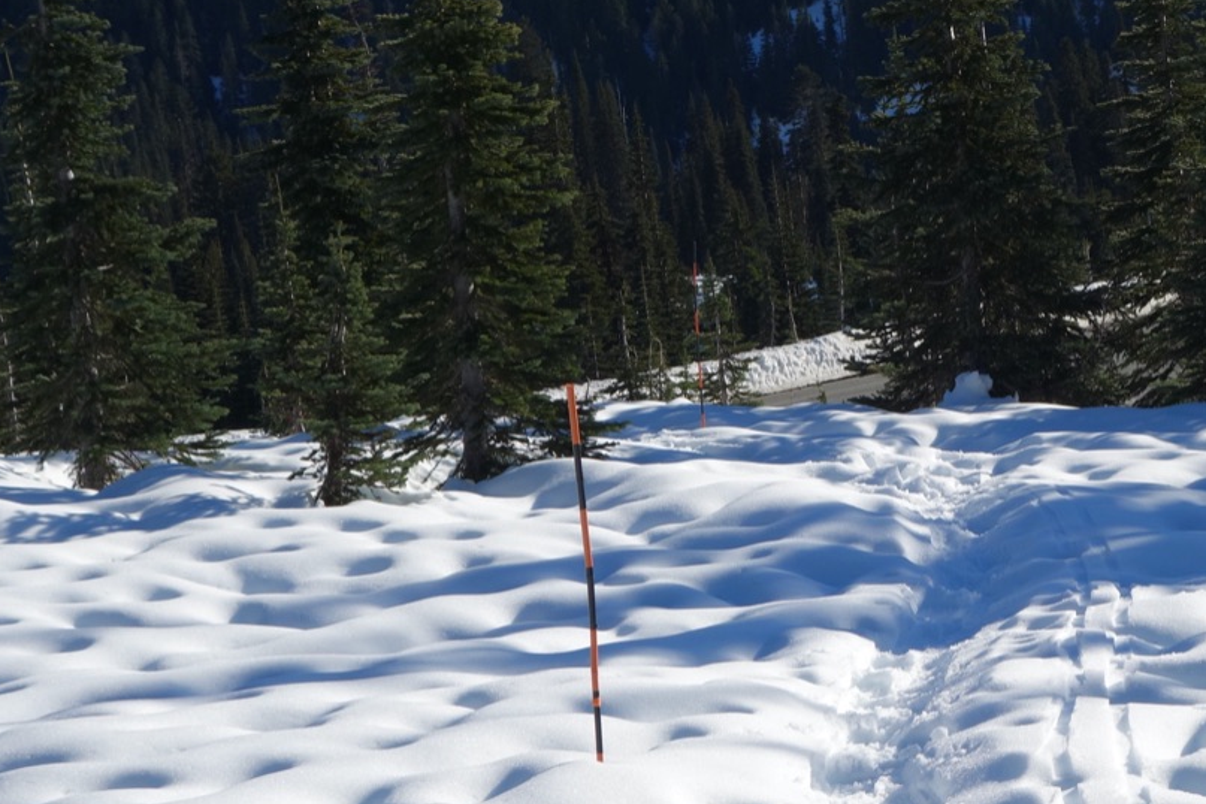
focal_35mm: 113
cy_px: 468
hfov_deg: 18.0
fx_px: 3785
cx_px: 933
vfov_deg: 12.1
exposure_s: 1/640
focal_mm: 21.08
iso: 125
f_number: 5.6
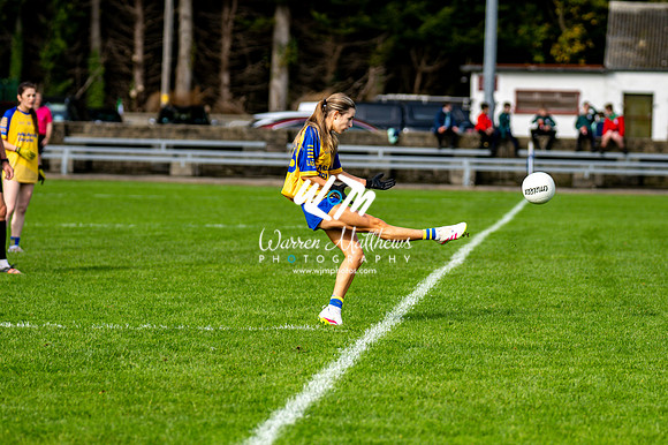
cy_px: 222
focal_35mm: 232
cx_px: 334
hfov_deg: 8.9
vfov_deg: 5.9
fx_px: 4302
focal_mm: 155
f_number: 2.8
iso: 180
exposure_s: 1/2500
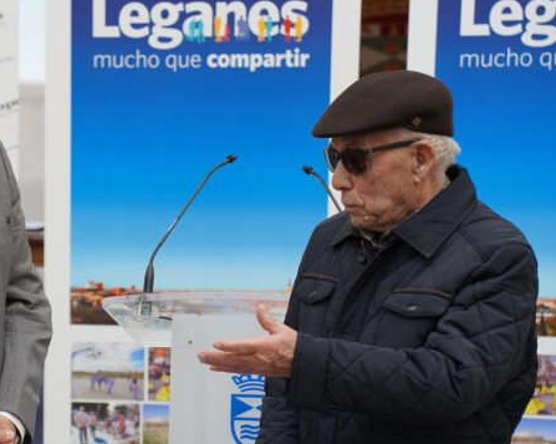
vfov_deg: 12.7
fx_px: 1990
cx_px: 124
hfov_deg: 15.8
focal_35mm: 121
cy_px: 252
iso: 400
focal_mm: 75
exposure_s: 1/160
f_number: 4
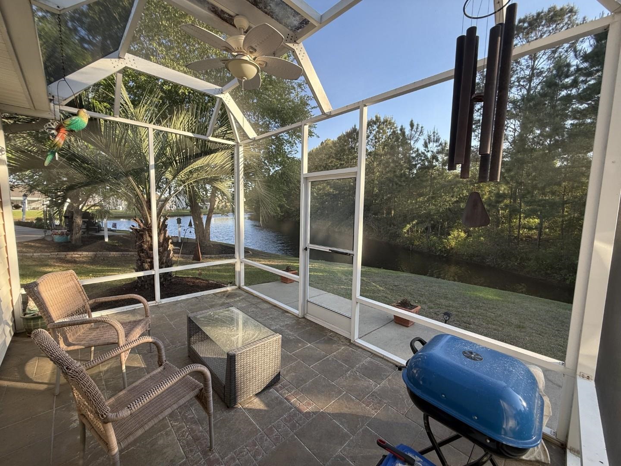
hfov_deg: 102.1
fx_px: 251
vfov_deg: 85.7
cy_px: 233
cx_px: 310
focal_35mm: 14
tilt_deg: -5.9
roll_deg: -1.3
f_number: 2.2
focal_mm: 2.22
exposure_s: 1/213
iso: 64
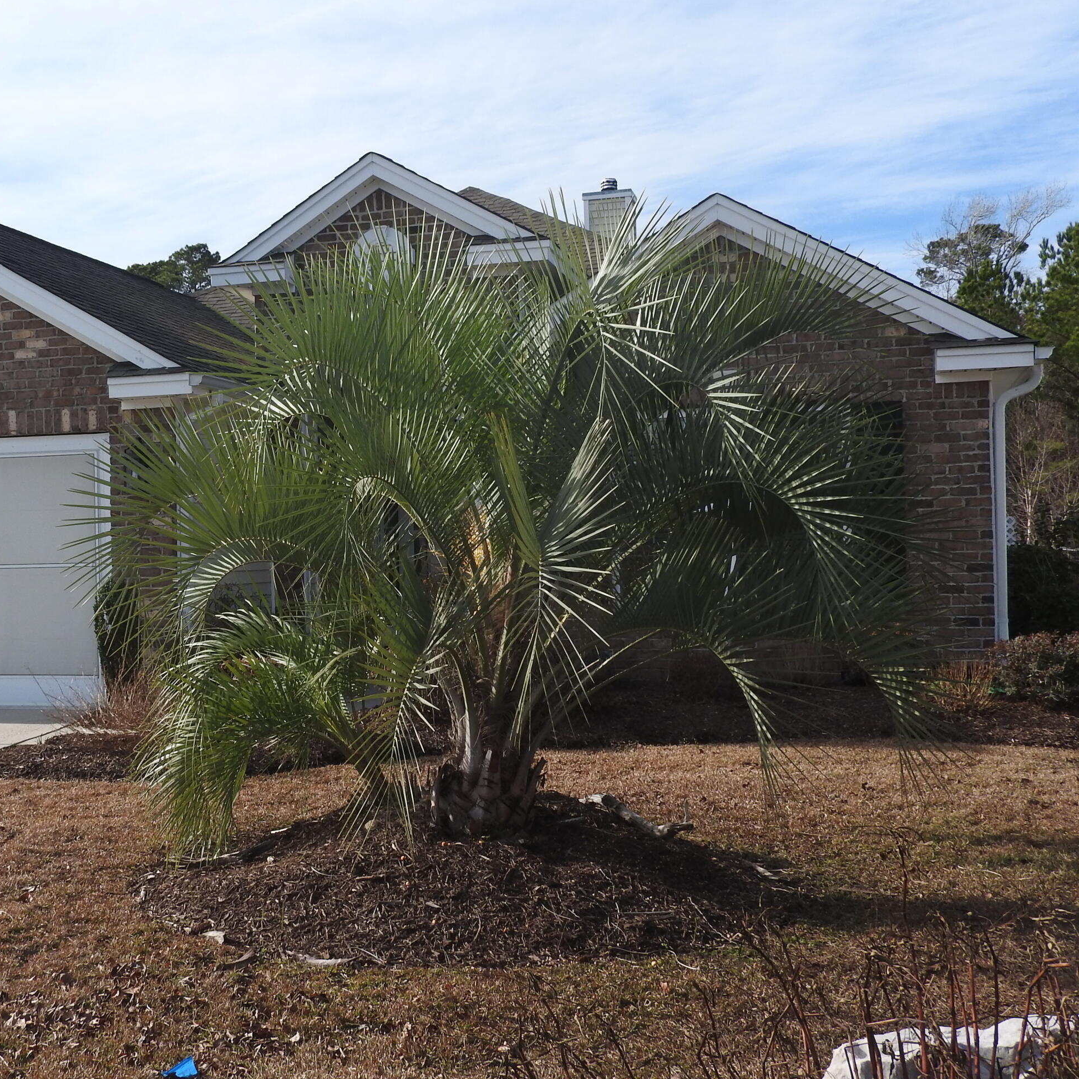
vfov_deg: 37.5
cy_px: 556
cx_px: 347
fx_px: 1587
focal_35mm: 45
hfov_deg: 37.1
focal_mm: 5.9
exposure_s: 1/800
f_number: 3.6
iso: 100
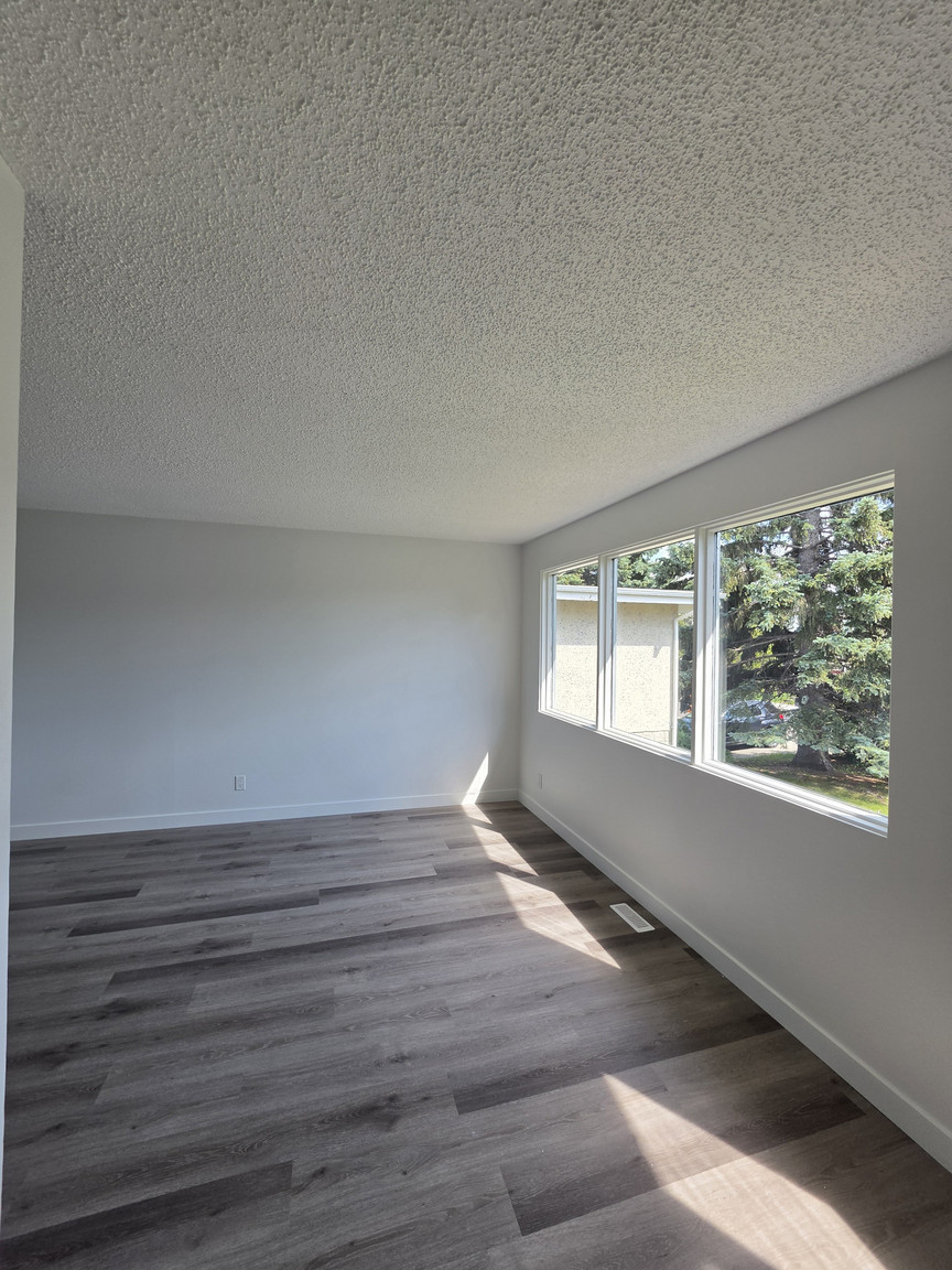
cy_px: 635
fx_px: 477
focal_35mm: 13
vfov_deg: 106.2
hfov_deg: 89.9
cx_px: 476
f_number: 1.9
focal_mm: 2.2
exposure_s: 1/266
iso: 32
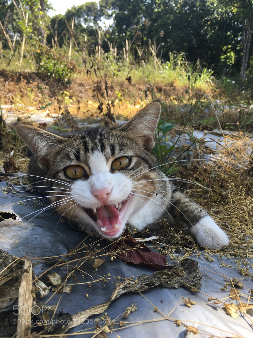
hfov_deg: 48.2
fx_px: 283
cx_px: 126
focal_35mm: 29
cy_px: 169
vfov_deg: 61.7
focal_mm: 4.15
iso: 25
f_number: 2.2
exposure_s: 1/368
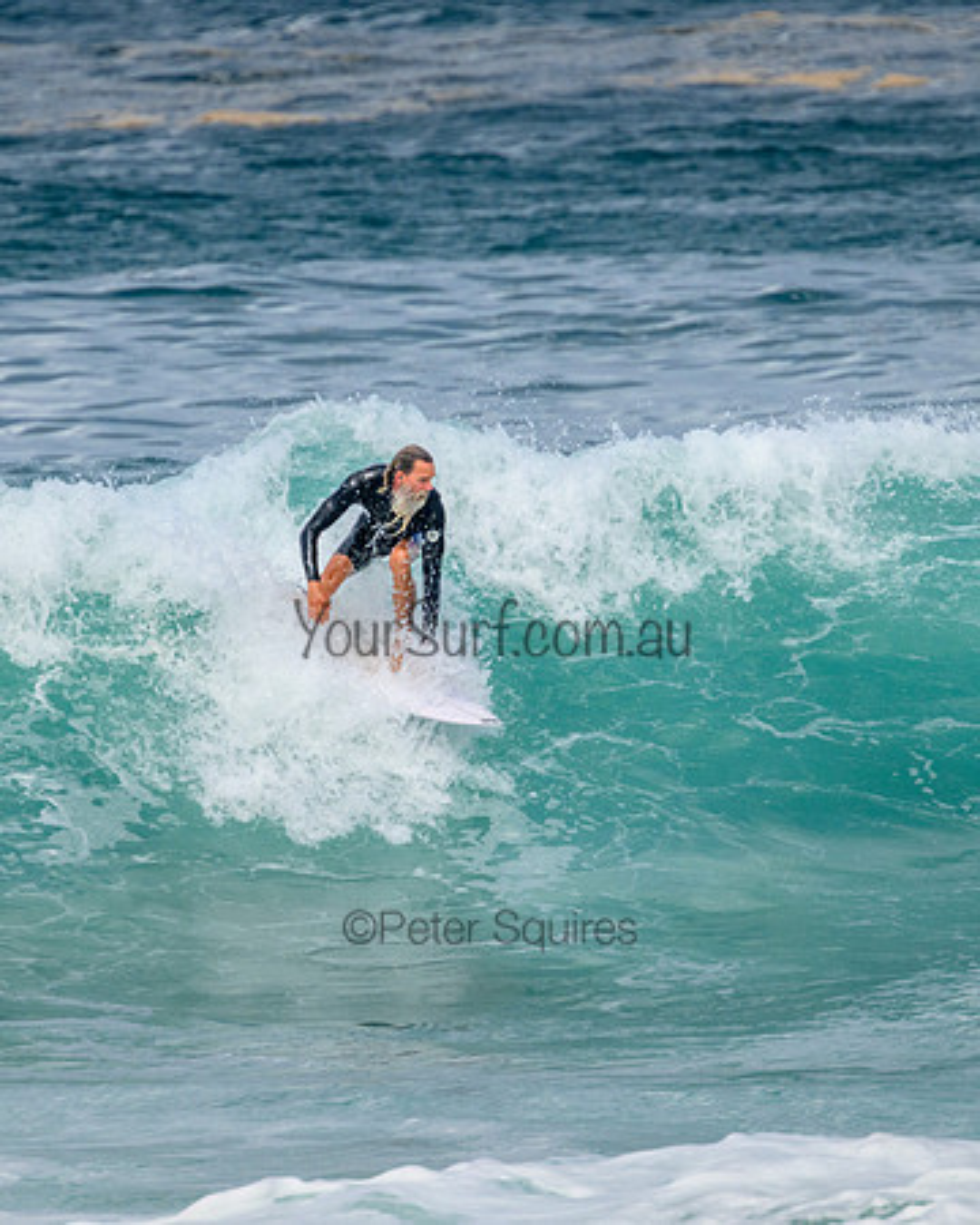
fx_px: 40830
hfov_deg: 1.4
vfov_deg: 1.7
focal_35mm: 1126
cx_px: 455
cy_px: 612
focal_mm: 800
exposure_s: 1/2000
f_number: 11
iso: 900
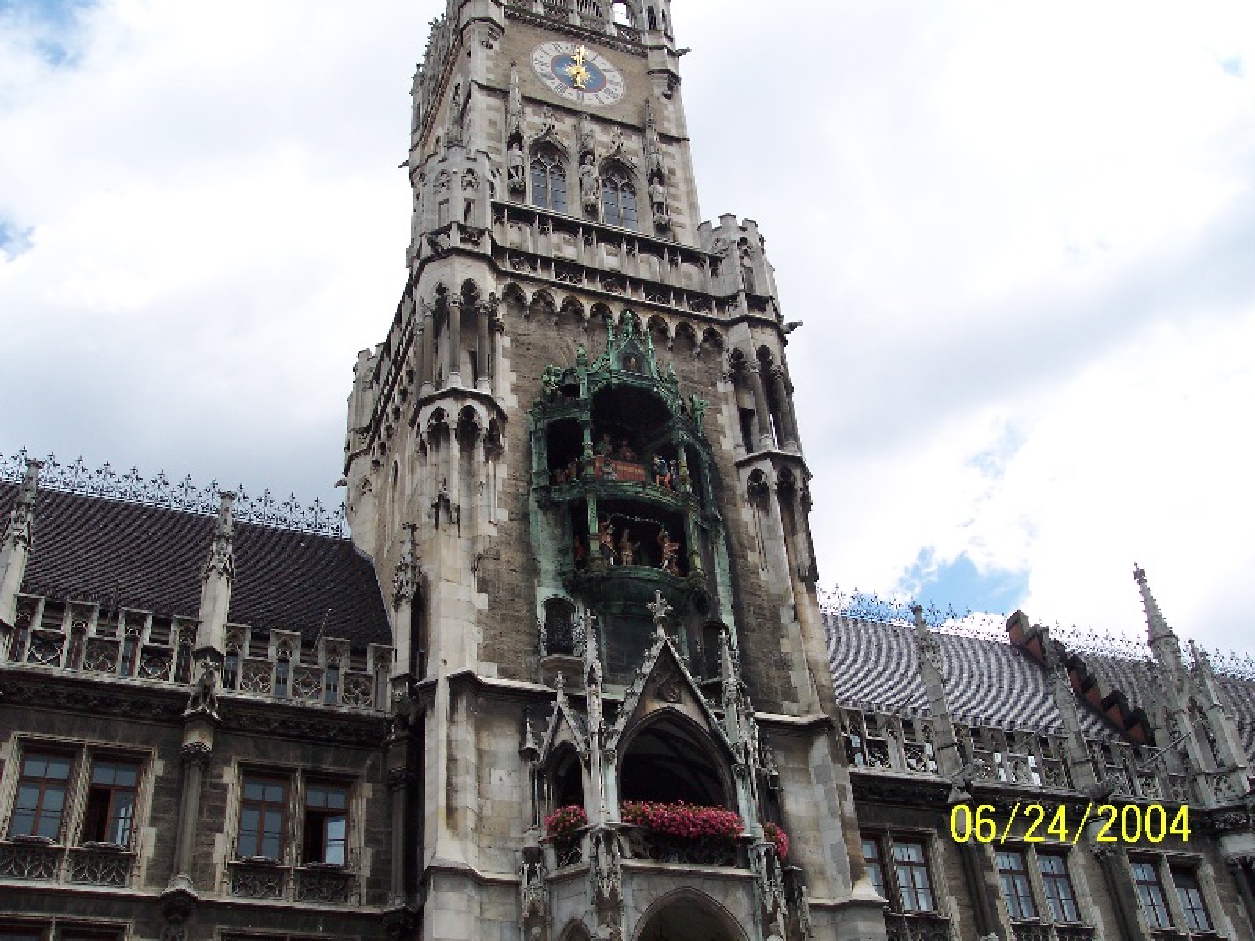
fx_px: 1378
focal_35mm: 38
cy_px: 470
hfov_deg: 49.0
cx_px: 628
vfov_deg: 37.7
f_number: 4.8
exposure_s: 1/700
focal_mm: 8
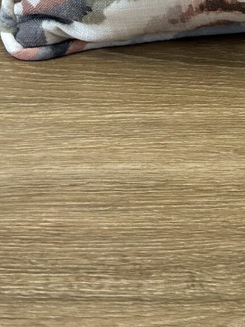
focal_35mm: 216
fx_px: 2038
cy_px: -408
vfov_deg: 8.5
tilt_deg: -11.7
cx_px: 371
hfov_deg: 6.8
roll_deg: +1.2
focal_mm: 6.86
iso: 80
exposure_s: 1/247
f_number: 1.78
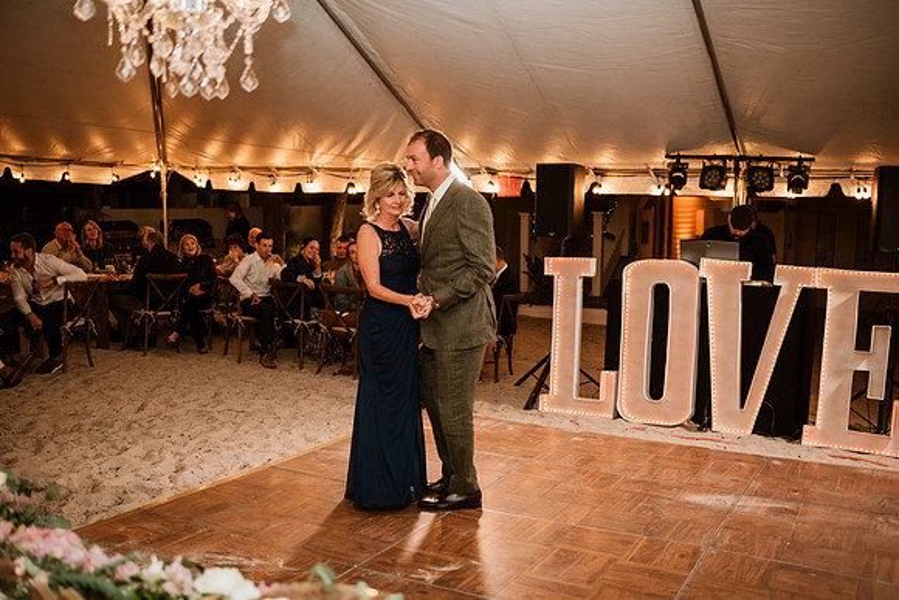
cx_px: 450
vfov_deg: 37.9
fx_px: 874
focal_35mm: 35
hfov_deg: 54.4
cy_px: 300
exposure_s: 1/200
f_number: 2
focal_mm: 35
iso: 500
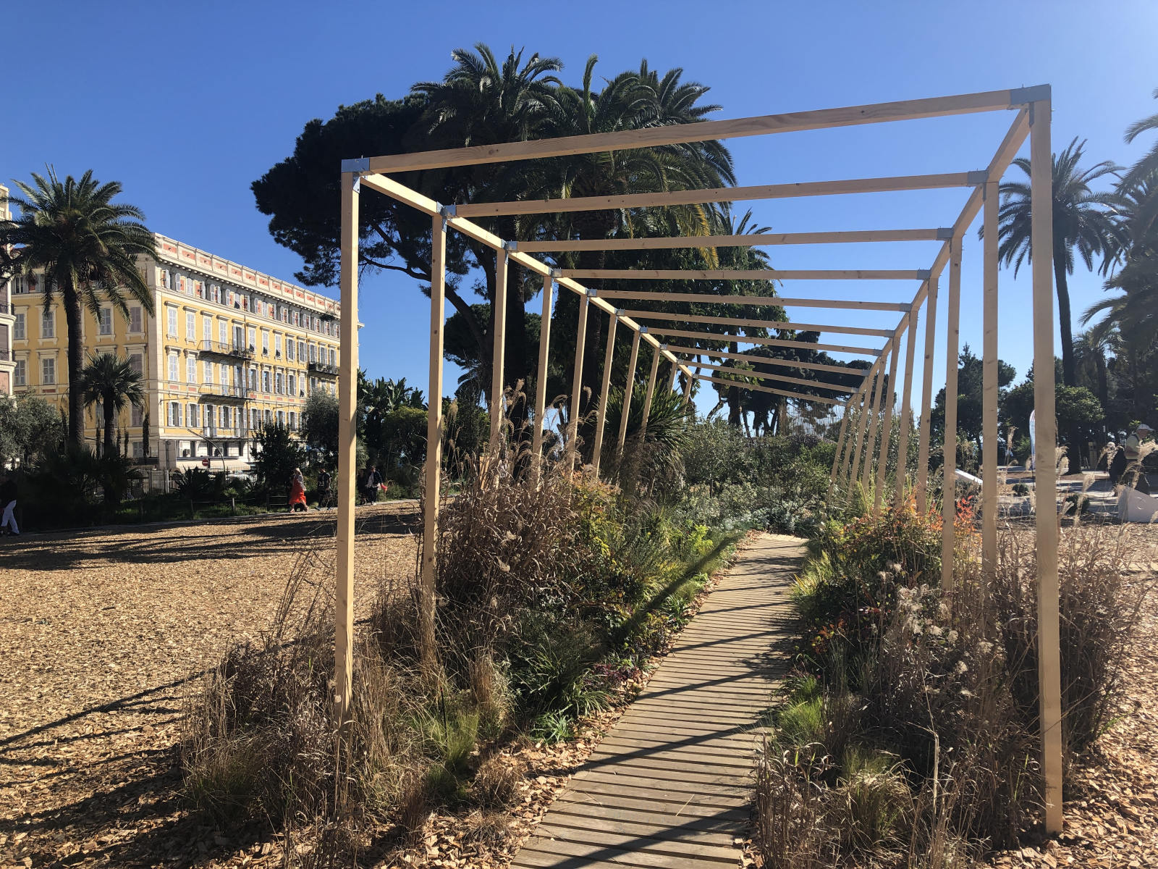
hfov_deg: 63.4
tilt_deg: +3.3
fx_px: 937
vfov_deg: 49.7
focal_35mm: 28
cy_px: 434
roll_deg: +1.5
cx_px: 579
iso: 20
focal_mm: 3.99
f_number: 1.8
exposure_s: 1/1656
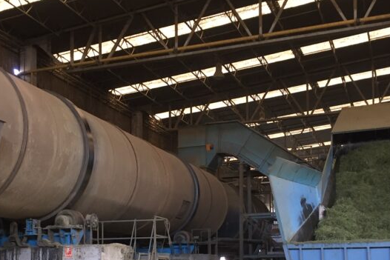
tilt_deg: +5.3
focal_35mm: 55
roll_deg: -0.4
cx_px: 170
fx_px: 596
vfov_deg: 23.9
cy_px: 236
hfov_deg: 36.2
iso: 125
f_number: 2.2
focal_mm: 4.15
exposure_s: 1/33
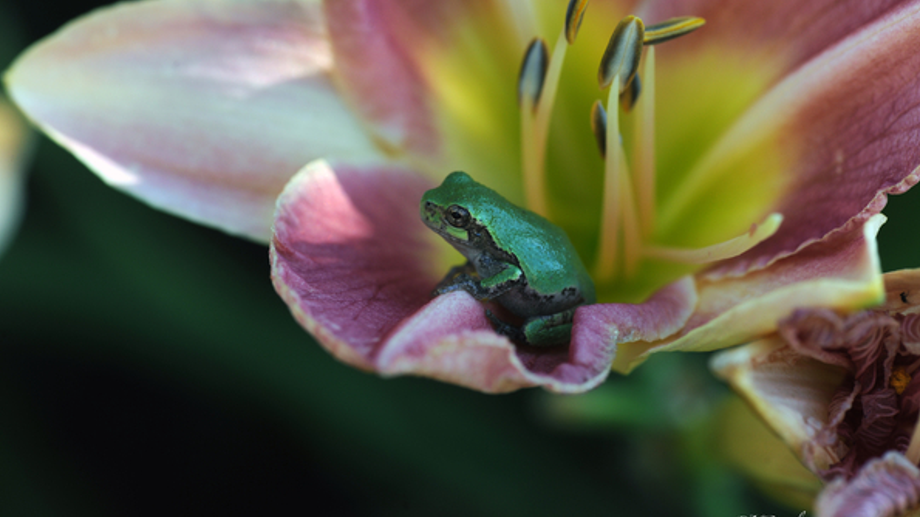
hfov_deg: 19.3
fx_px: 2706
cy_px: 232
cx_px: 458
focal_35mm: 111
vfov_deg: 10.9
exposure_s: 1/160
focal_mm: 105
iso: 250
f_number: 8
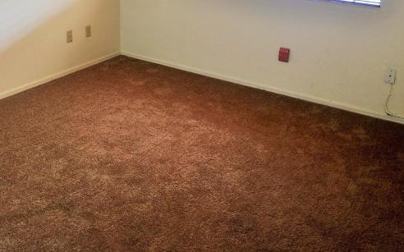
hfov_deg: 49.1
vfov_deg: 31.3
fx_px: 440
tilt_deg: -16.8
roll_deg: -2.5
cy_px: 59
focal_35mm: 40
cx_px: 172
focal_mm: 4.15
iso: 32
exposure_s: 1/30
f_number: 2.2
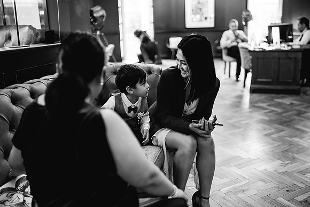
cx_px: 155
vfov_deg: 37.9
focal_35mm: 35
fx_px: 301
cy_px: 104
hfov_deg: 54.4
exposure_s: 1/500
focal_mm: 35
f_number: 1.4
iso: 5000
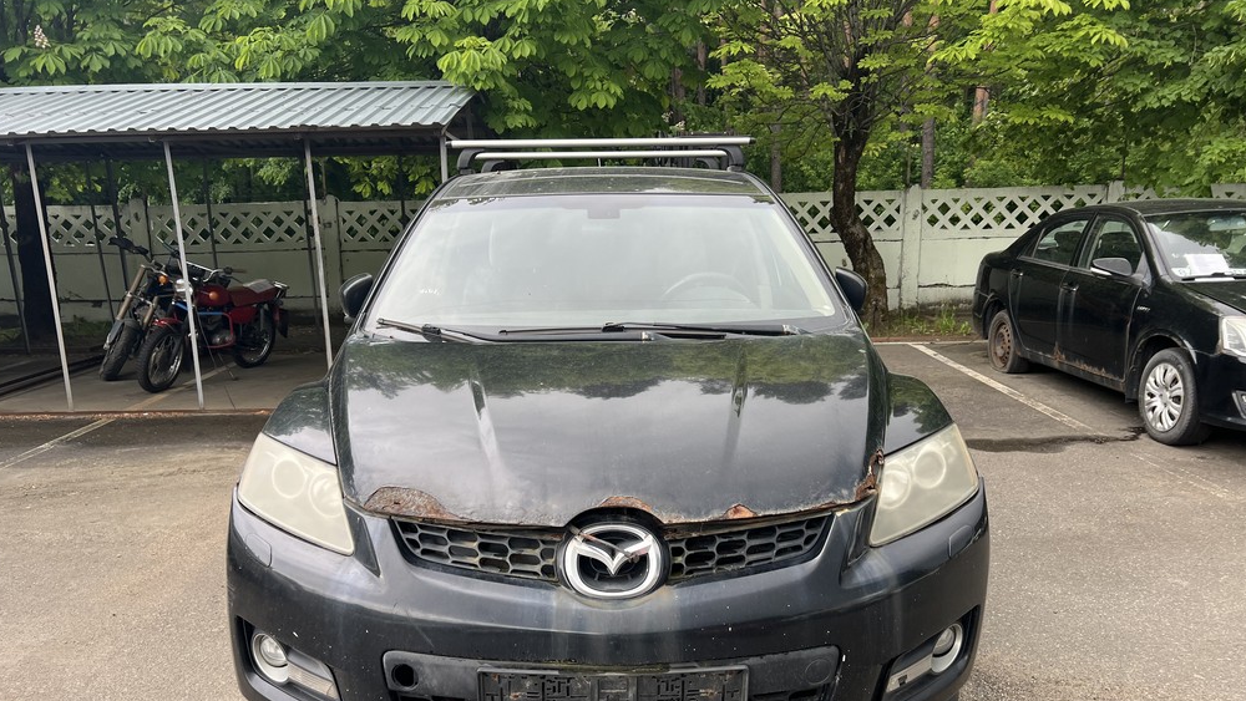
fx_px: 958
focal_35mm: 29
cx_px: 622
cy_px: 454
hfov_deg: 66.1
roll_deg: -0.2
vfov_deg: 39.8
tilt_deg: -14.6
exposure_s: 1/443
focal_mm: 5.7
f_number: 1.5
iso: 50
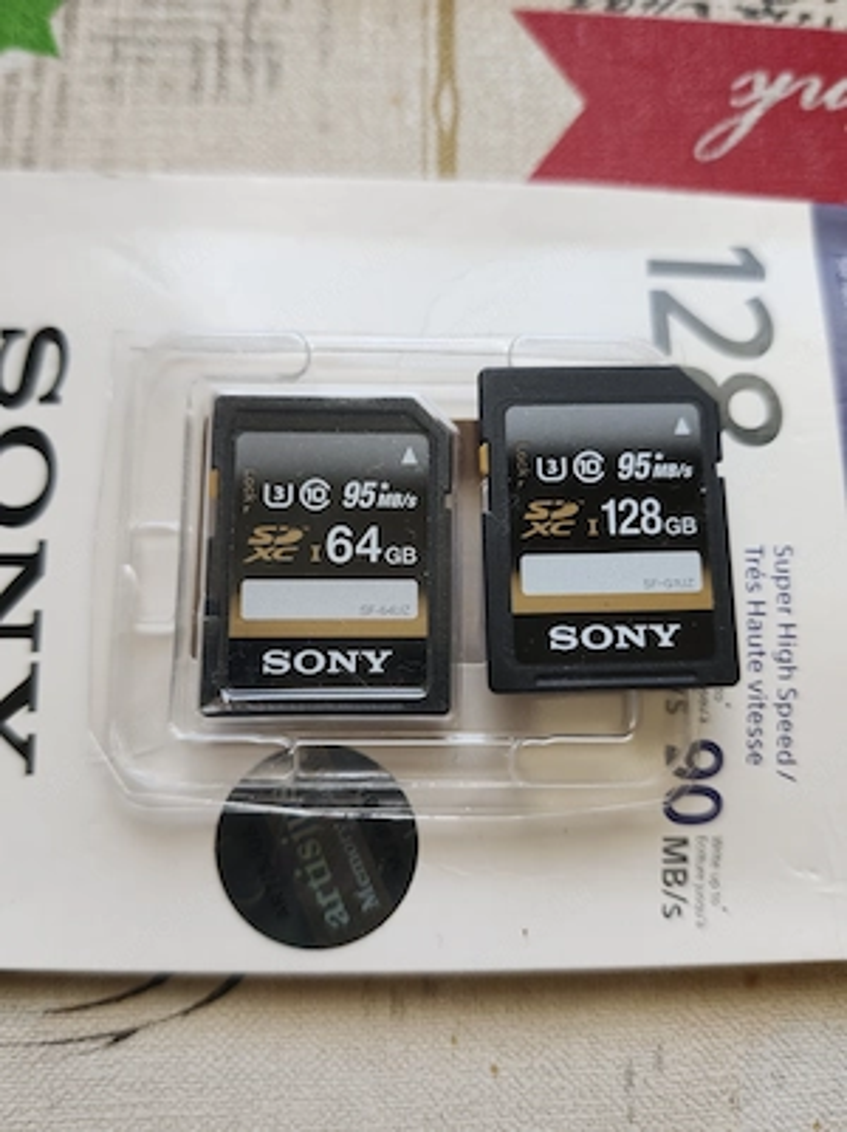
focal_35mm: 23
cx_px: 424
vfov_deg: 74.0
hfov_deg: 58.8
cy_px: 566
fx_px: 752
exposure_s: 1/60
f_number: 1.67
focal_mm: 6.62
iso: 200
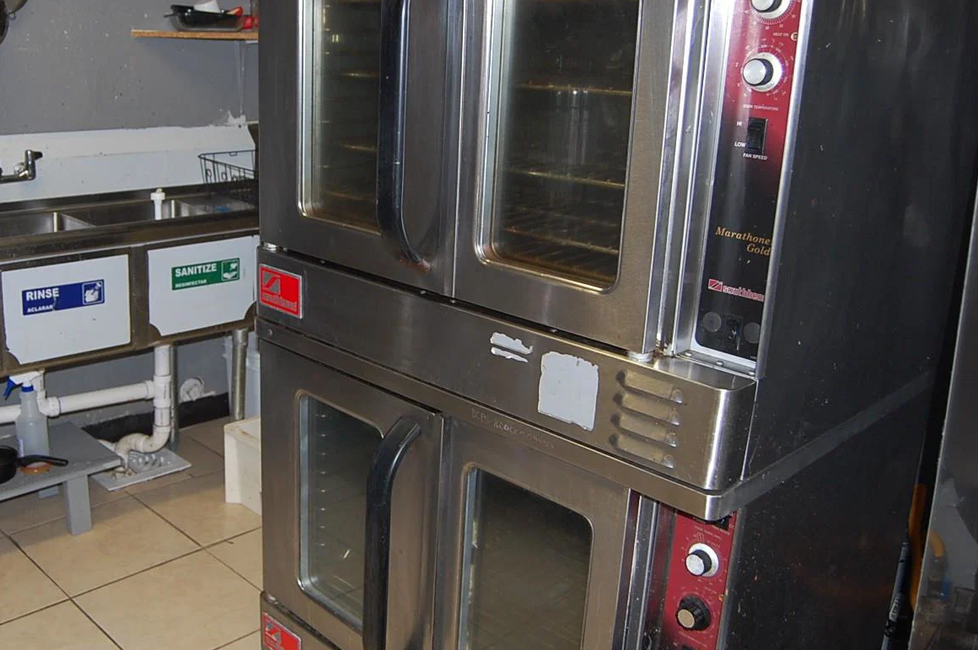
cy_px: 289
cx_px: 352
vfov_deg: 37.7
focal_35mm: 35
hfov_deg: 53.7
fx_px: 950
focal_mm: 18
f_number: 3.5
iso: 400
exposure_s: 1/60
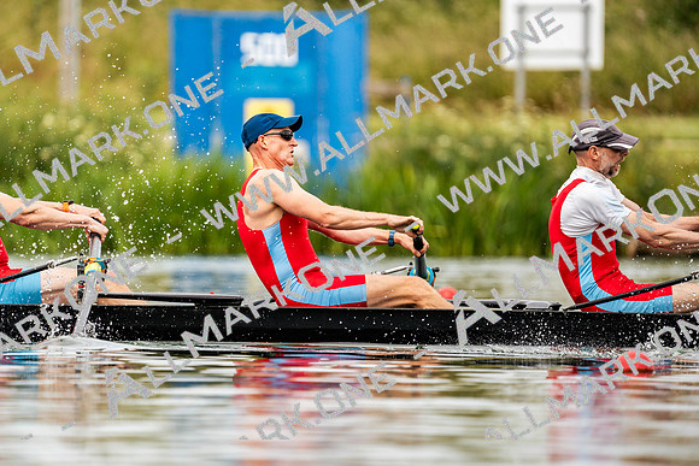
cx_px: 350
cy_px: 233
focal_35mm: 594
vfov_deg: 2.3
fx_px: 11536
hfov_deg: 3.5
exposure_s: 1/2000
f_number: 6.3
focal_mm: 594
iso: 320
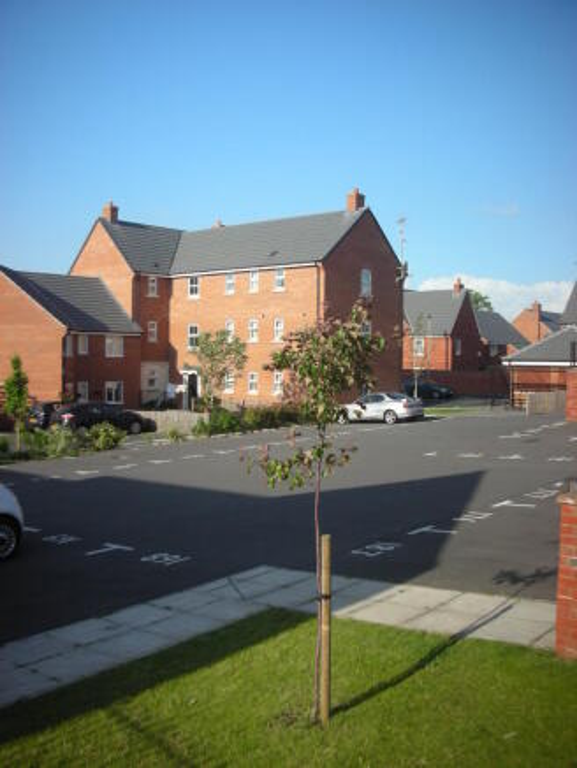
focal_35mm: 35
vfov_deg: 52.6
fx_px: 777
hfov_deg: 40.7
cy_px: 384
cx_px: 288
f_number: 3
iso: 50
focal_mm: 5.8
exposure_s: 1/453
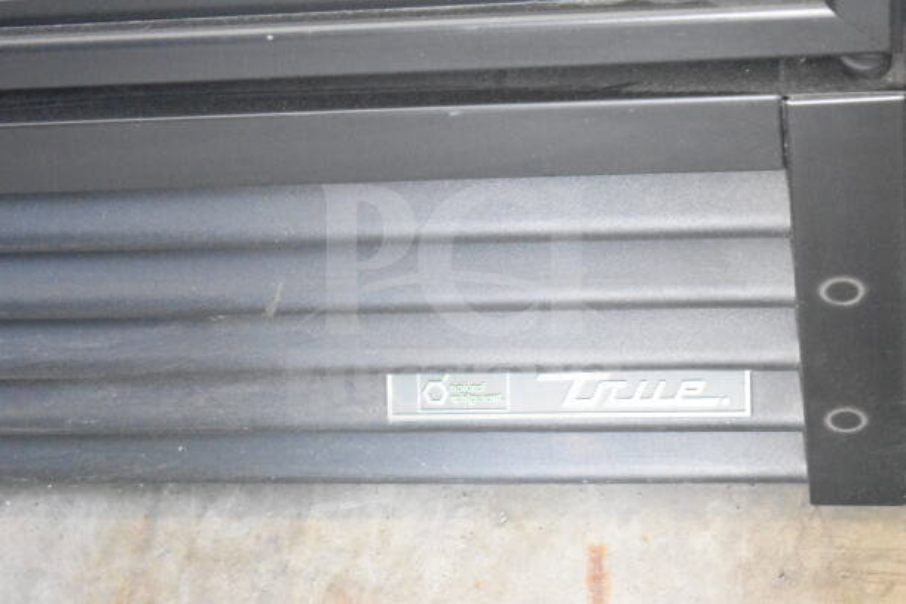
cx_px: 453
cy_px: 302
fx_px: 2077
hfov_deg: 24.6
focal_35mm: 82
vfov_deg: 16.6
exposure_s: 1/100
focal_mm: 55
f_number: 5.6
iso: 16000
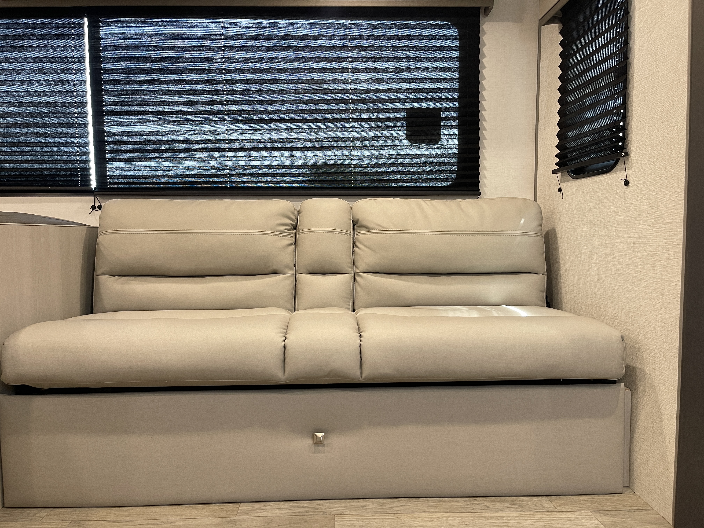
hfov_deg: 69.4
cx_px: 352
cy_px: 264
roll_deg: +0.6
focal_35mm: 25
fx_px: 508
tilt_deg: -4.6
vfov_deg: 54.9
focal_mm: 5.1
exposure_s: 1/60
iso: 160
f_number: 1.6
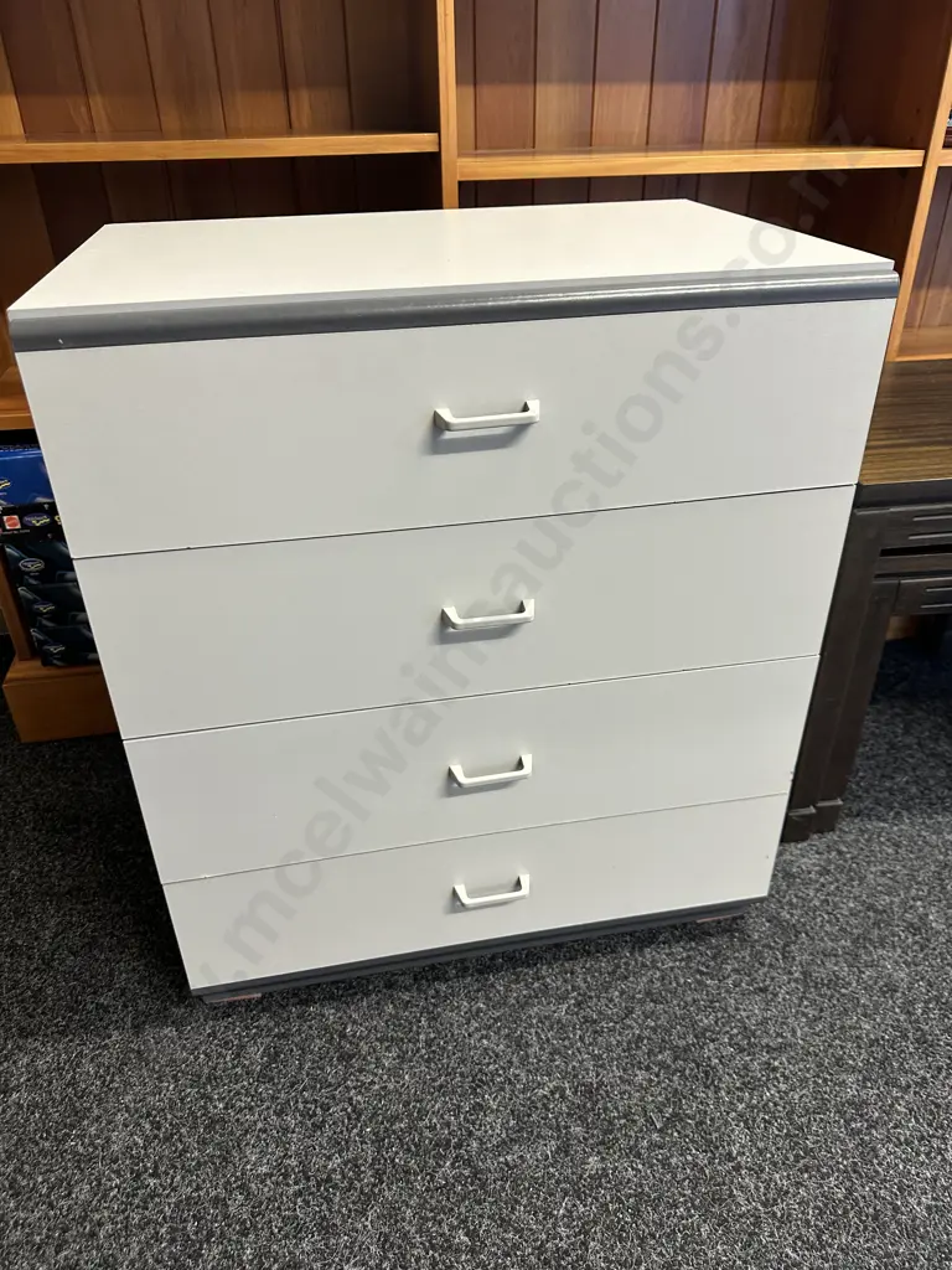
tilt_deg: -31.4
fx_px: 880
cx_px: 476
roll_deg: +0.7
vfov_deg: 71.6
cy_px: 635
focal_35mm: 24
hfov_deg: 56.8
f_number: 1.78
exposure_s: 1/50
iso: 160
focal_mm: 6.86
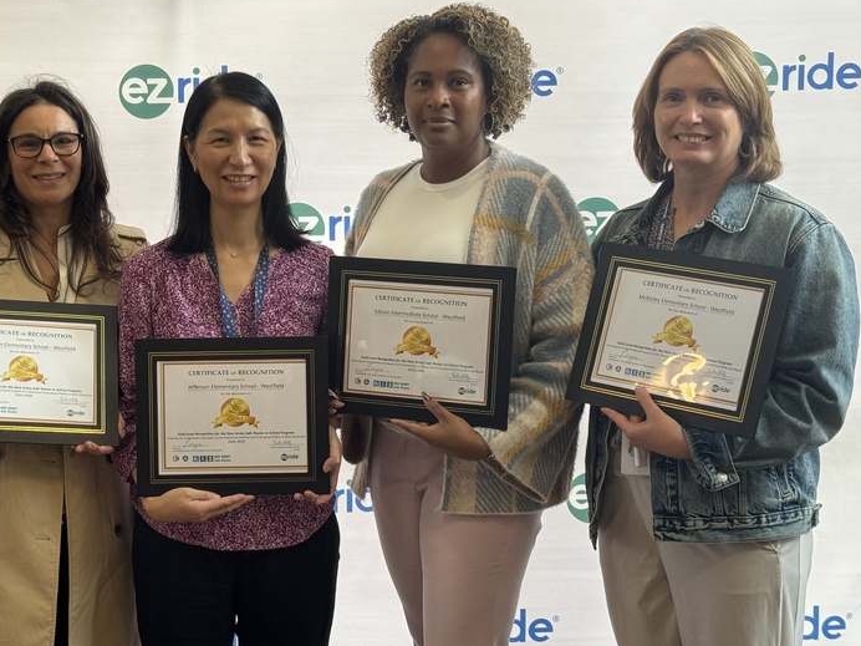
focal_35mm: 71
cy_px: 344
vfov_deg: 20.7
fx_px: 1766
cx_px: 249
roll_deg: +0.7
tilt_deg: -7.0
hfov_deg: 27.1
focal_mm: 6.76
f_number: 1.78
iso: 100
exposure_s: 1/110
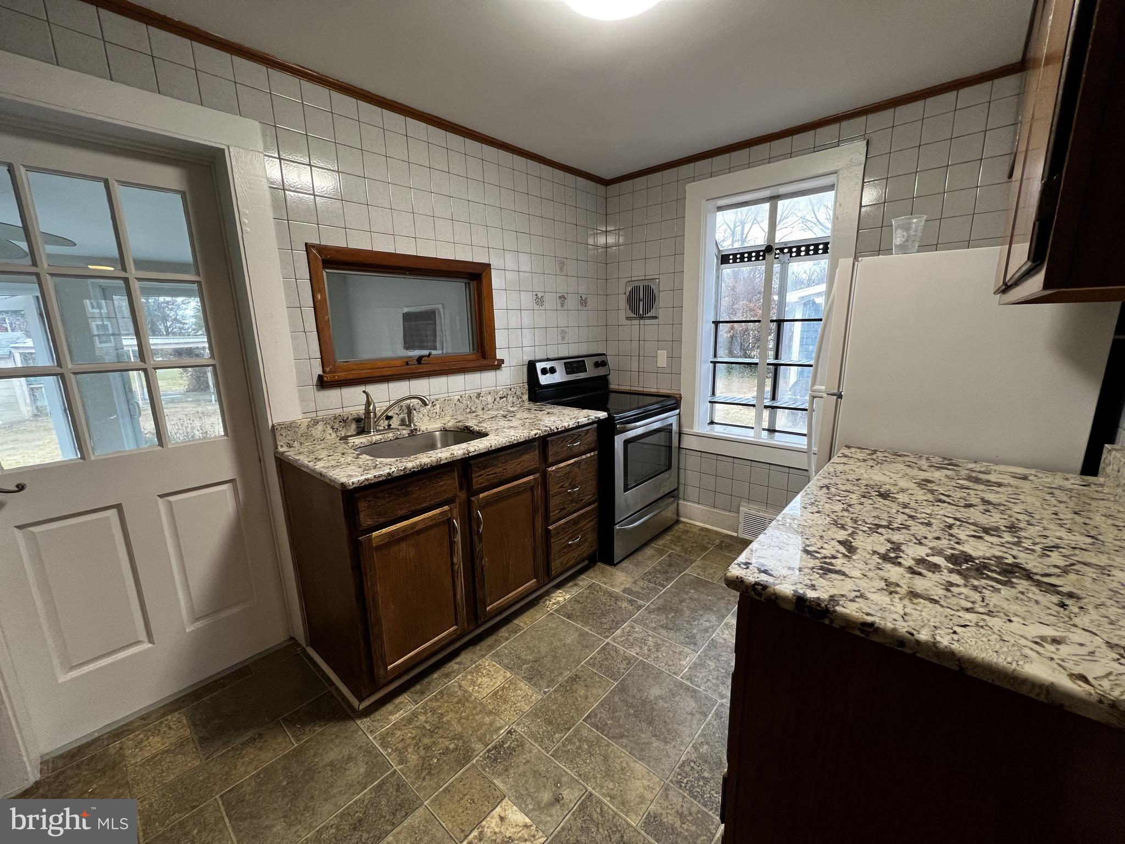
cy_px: 422
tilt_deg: -11.9
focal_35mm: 13
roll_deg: +1.1
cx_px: 562
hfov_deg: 106.2
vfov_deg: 89.9
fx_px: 422
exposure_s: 1/60
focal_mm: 1.57
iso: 160
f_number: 1.8
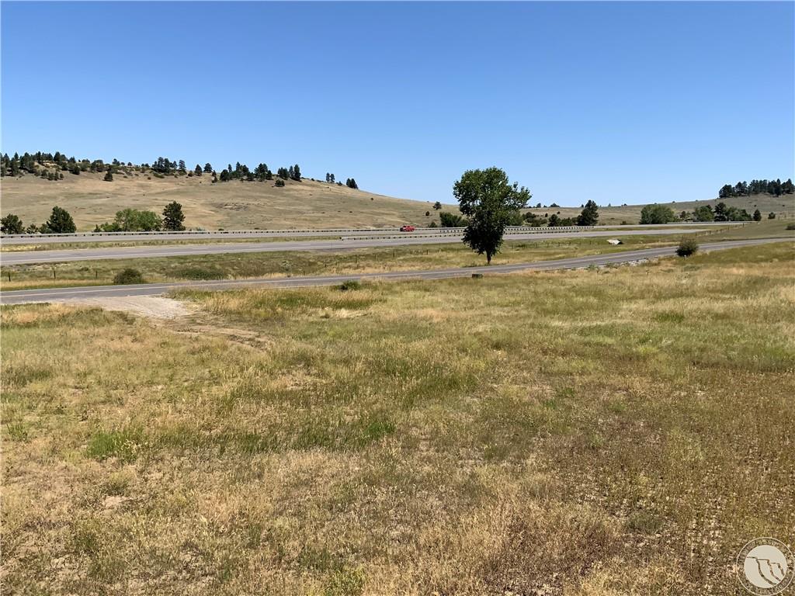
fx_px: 666
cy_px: 298
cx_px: 398
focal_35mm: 29
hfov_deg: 61.7
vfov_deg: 48.2
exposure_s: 1/2427
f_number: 1.8
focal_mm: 3
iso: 20
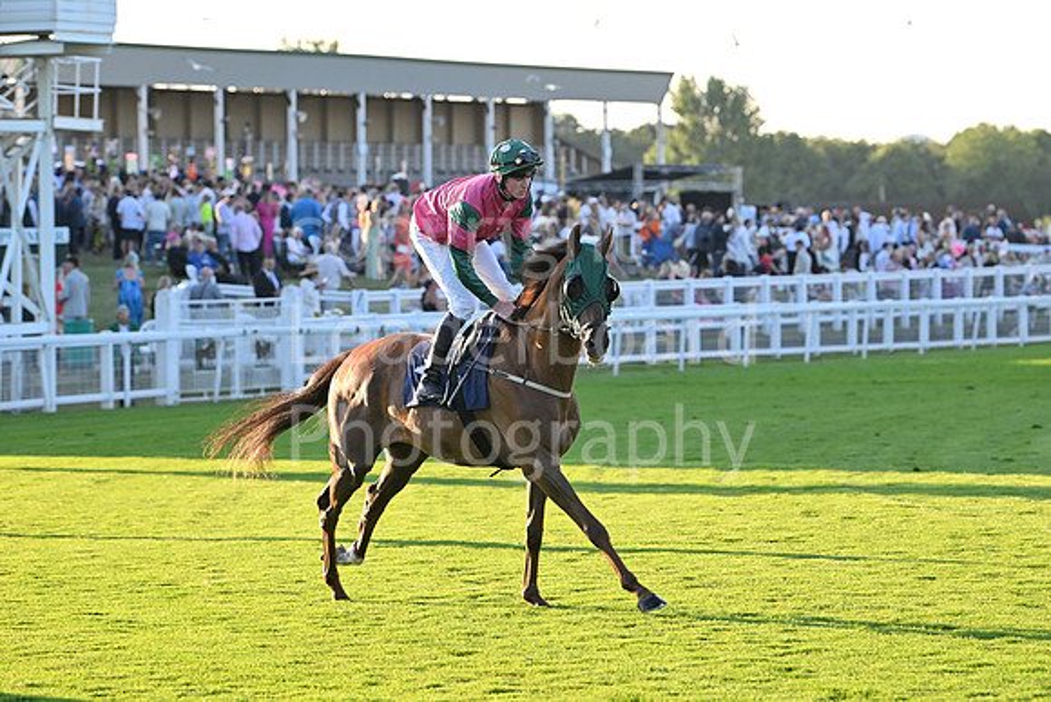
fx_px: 5256
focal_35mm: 180
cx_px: 526
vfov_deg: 7.6
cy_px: 351
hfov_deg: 11.4
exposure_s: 1/800
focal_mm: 180
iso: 1000
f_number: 5.6
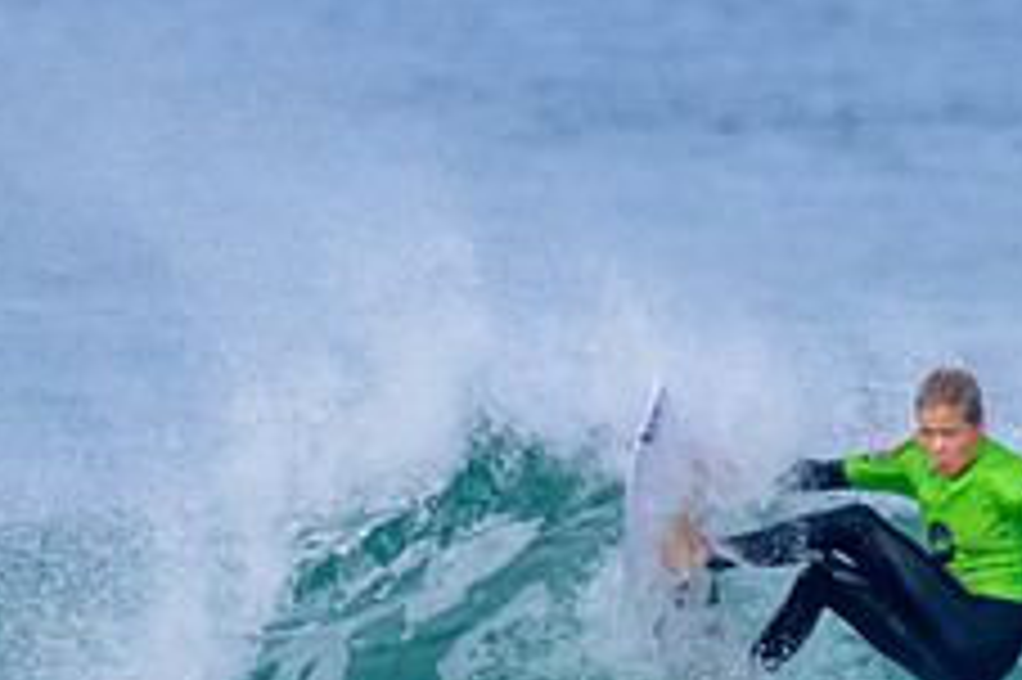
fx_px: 79684
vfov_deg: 0.5
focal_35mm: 2809
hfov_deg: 0.7
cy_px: 780
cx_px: 952
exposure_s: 1/2000
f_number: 11
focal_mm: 800
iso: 1000
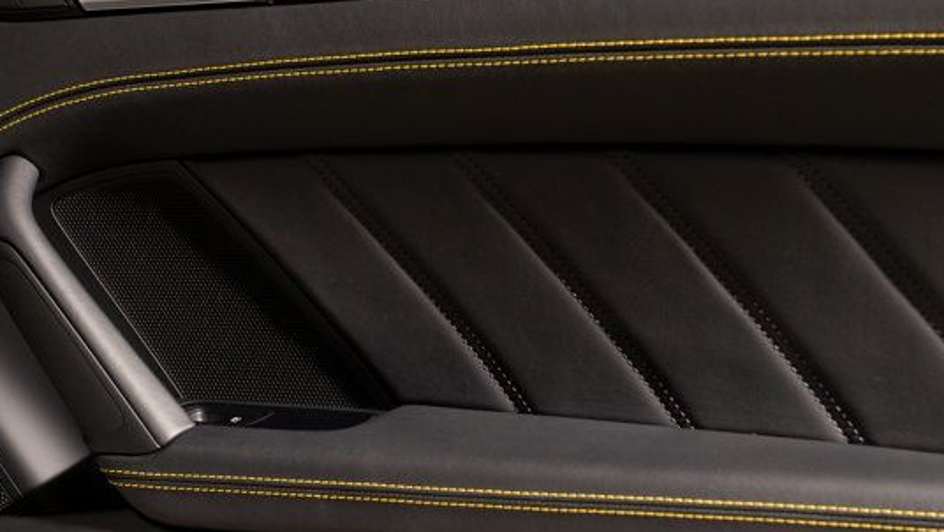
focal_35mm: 80
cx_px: 289
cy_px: 244
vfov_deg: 15.1
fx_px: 2003
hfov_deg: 26.3
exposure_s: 1/200
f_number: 5.6
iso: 400
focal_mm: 40
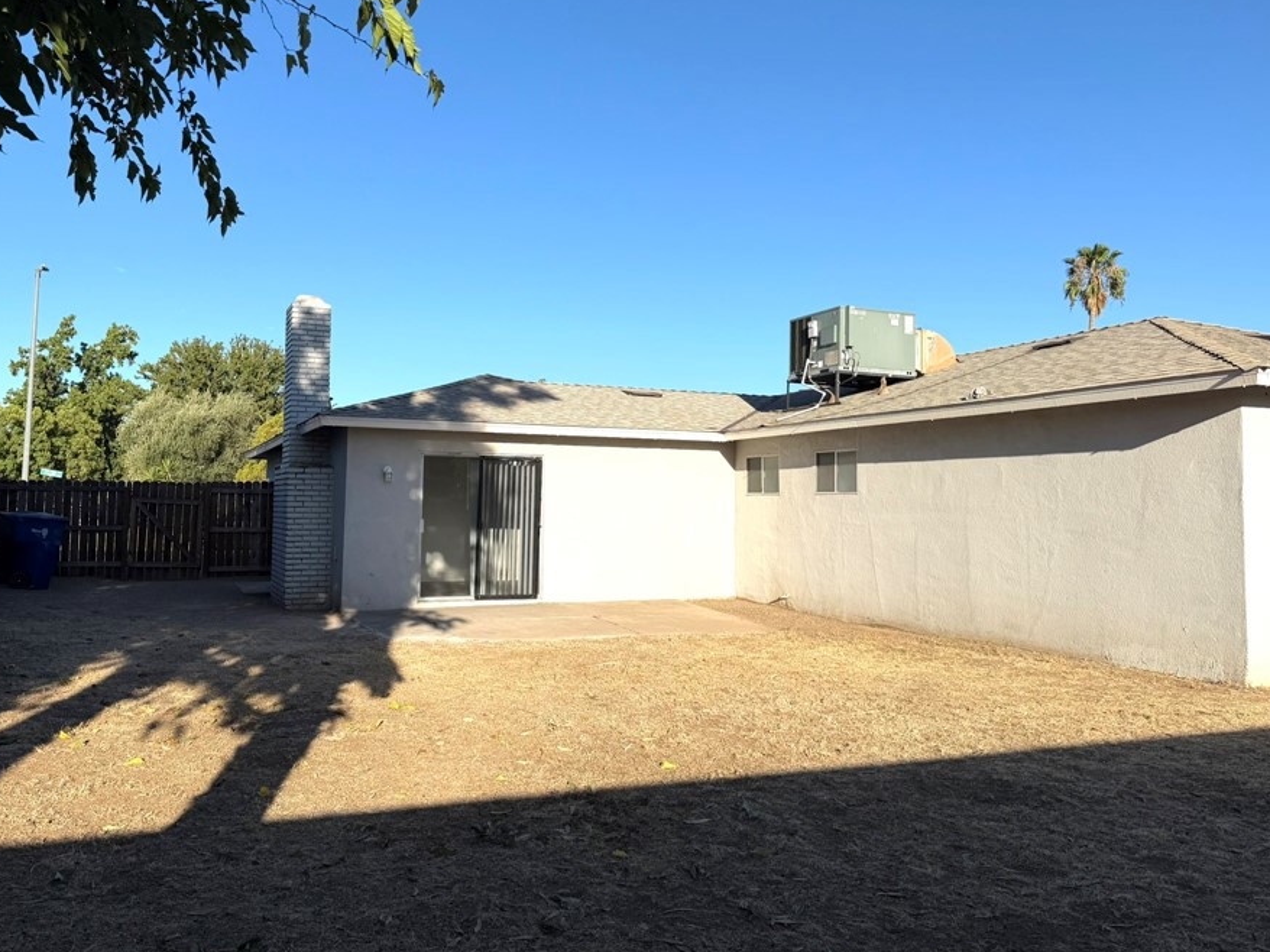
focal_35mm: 28
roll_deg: -0.8
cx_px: 557
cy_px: 431
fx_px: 1027
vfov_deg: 49.7
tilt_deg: +4.1
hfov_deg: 63.2
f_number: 1.78
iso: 80
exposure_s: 1/5319
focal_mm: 6.76
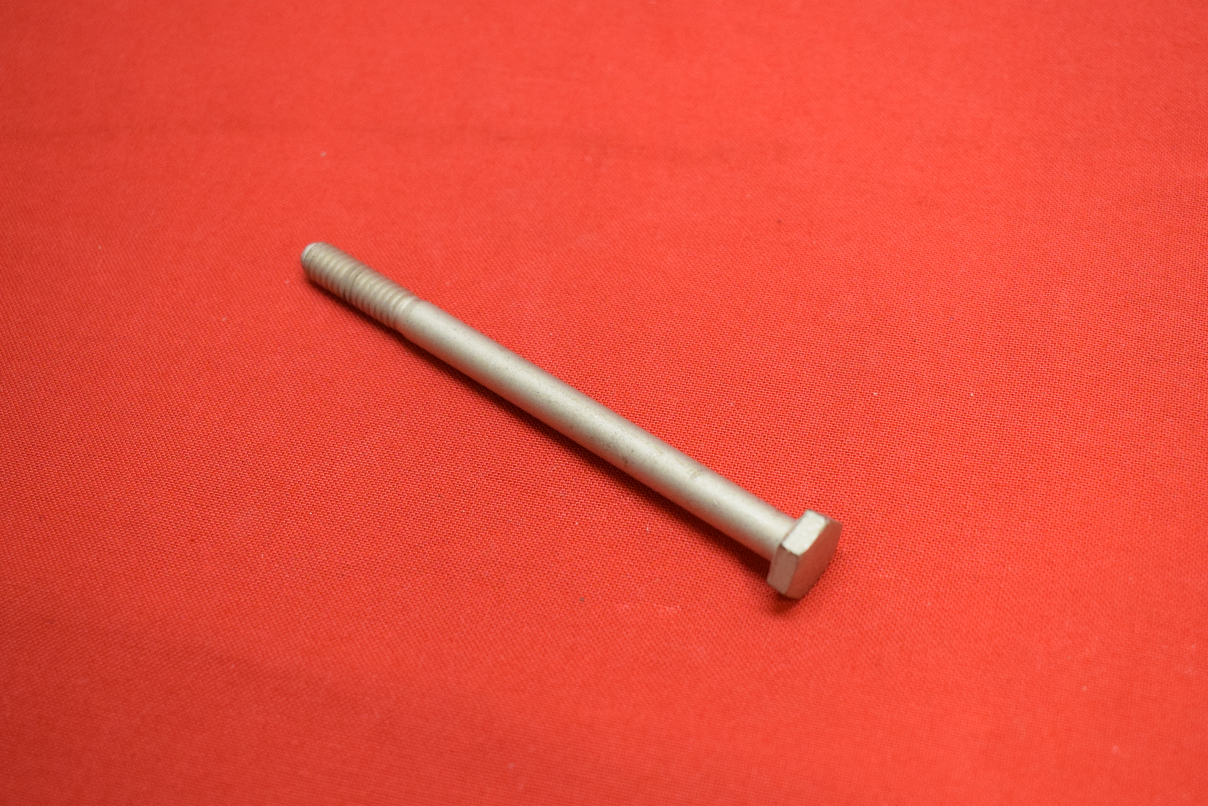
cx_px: 661
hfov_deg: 42.2
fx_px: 1565
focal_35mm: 47
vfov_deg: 28.8
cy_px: 468
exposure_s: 1/125
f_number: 5
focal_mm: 25
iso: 2000
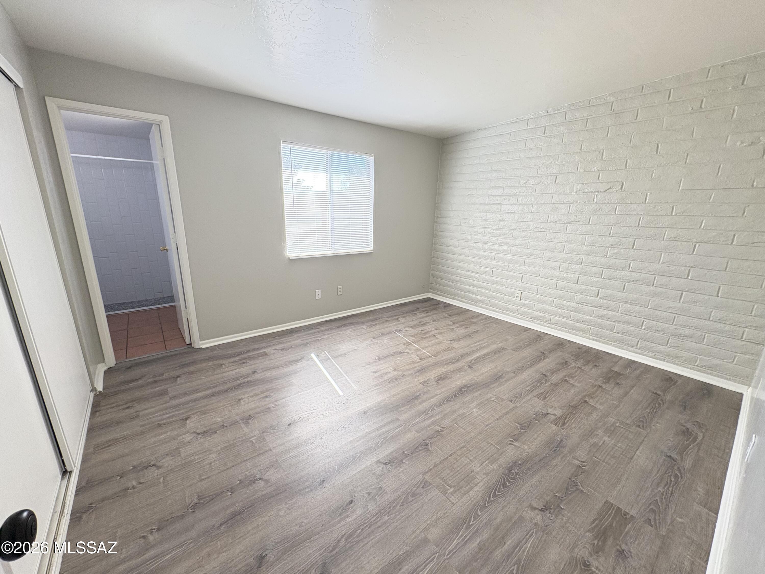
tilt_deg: -14.2
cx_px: 382
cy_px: 287
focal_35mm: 14
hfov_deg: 102.1
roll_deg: -1.5
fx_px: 309
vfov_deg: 85.7
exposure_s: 1/99
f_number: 2.2
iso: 125
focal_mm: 2.22
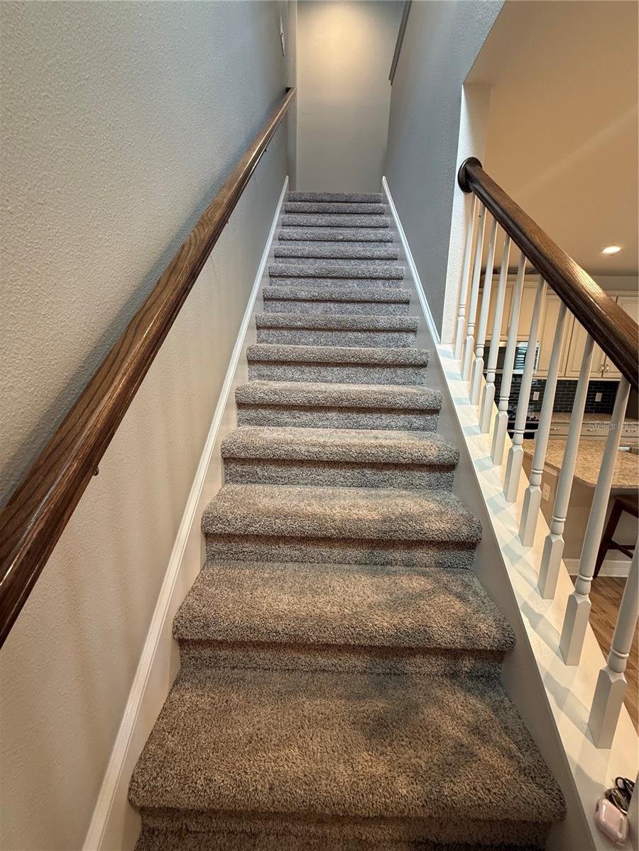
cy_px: 426
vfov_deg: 102.1
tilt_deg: -11.6
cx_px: 320
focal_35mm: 14
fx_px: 345
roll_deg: -1.7
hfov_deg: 85.7
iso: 250
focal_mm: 2.22
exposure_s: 1/60
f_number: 2.2
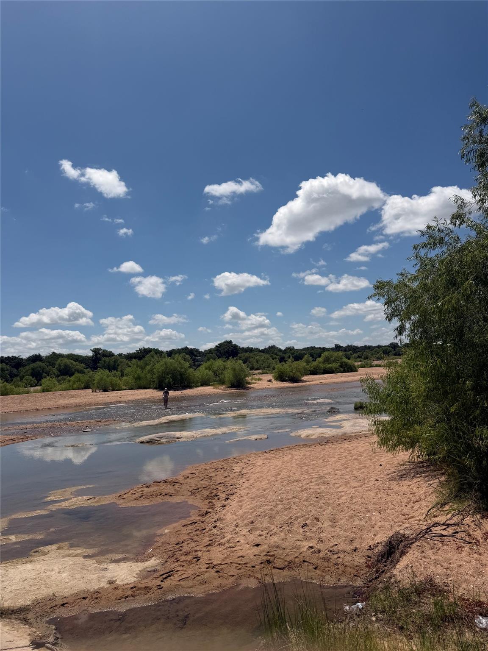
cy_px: 326
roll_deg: +3.4
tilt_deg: +5.5
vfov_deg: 71.6
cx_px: 244
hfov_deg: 56.8
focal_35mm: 24
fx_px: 451
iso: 80
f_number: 1.78
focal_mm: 6.76
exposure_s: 1/10309
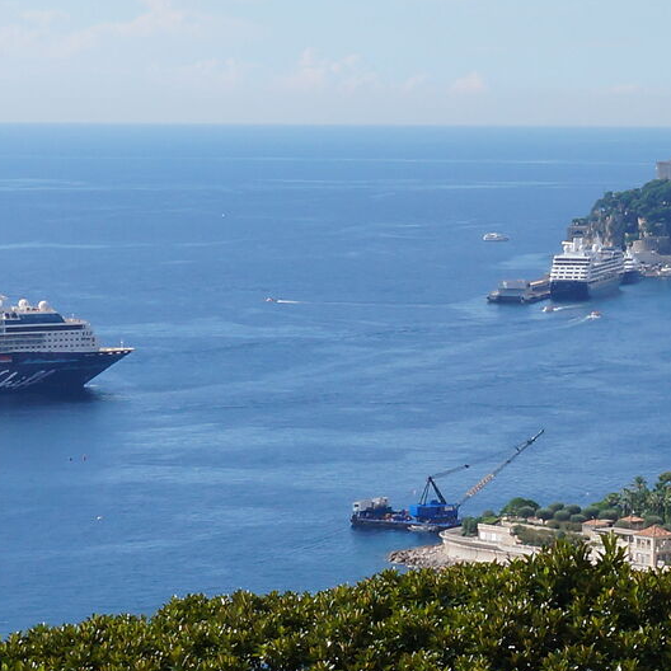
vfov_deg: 10.8
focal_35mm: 162
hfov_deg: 10.6
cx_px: 802
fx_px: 3553
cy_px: 257
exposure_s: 1/200
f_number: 16
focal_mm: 28
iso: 200
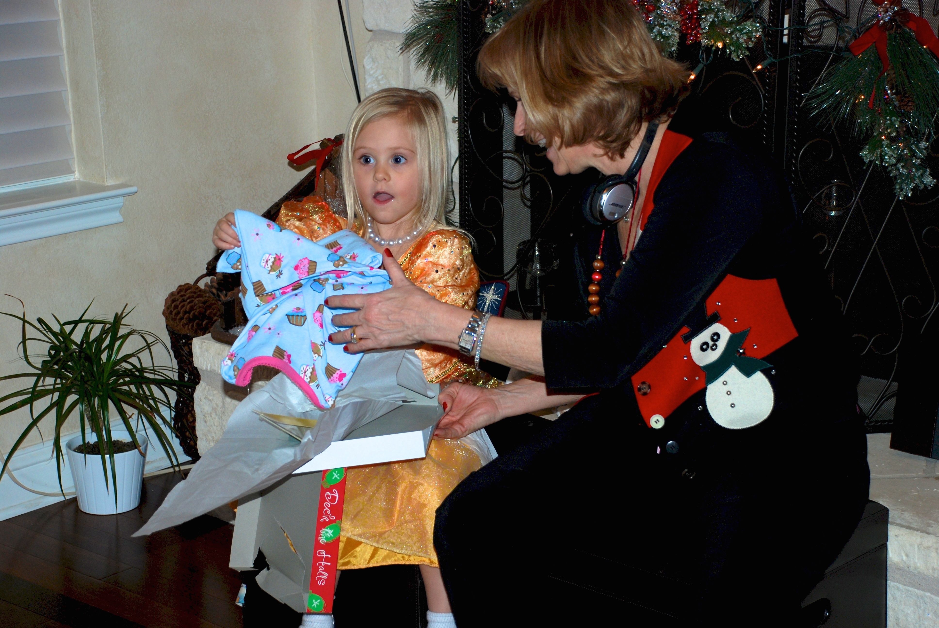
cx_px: 470
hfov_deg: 26.0
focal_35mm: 78
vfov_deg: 17.5
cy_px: 314
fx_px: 2037
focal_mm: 52
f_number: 5
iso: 200
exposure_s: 1/60
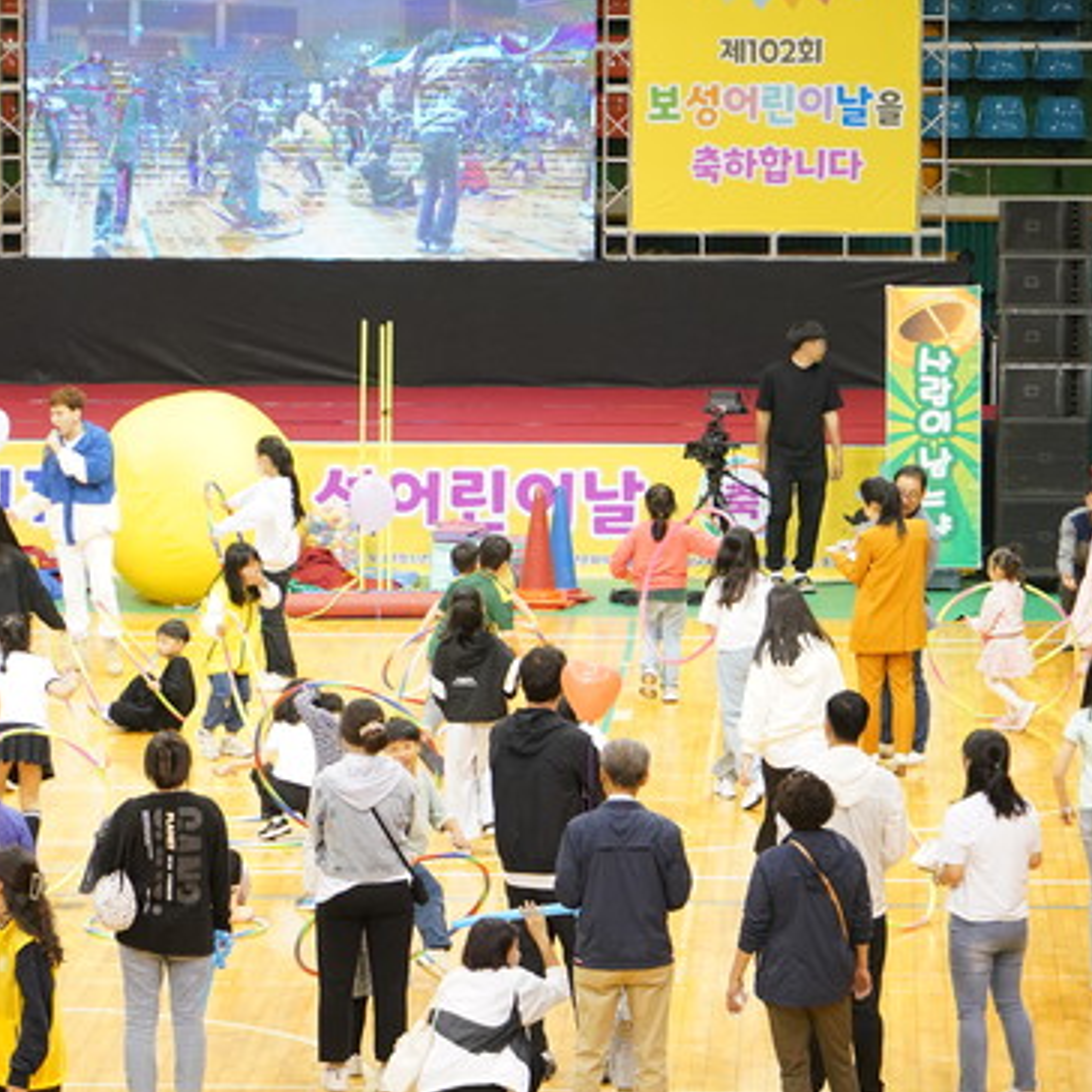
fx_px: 6960
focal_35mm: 195
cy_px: 520
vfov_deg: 9.0
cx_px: 261
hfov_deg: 9.0
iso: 2500
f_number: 5.6
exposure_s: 1/200
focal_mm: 96
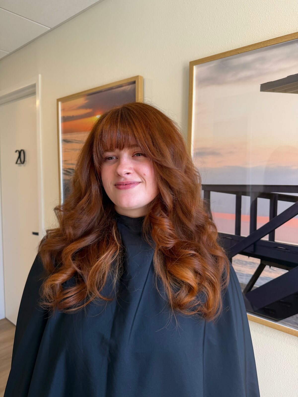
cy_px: 198
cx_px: 149
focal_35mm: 24
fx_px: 275
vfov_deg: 71.6
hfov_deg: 56.8
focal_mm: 6.76
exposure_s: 1/121
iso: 100
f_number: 1.78
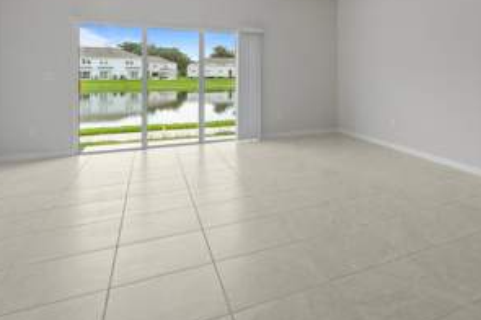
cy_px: 79
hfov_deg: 65.6
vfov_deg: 47.6
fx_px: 347
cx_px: 355
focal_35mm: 26
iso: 100
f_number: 9
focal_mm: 16
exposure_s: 1/6
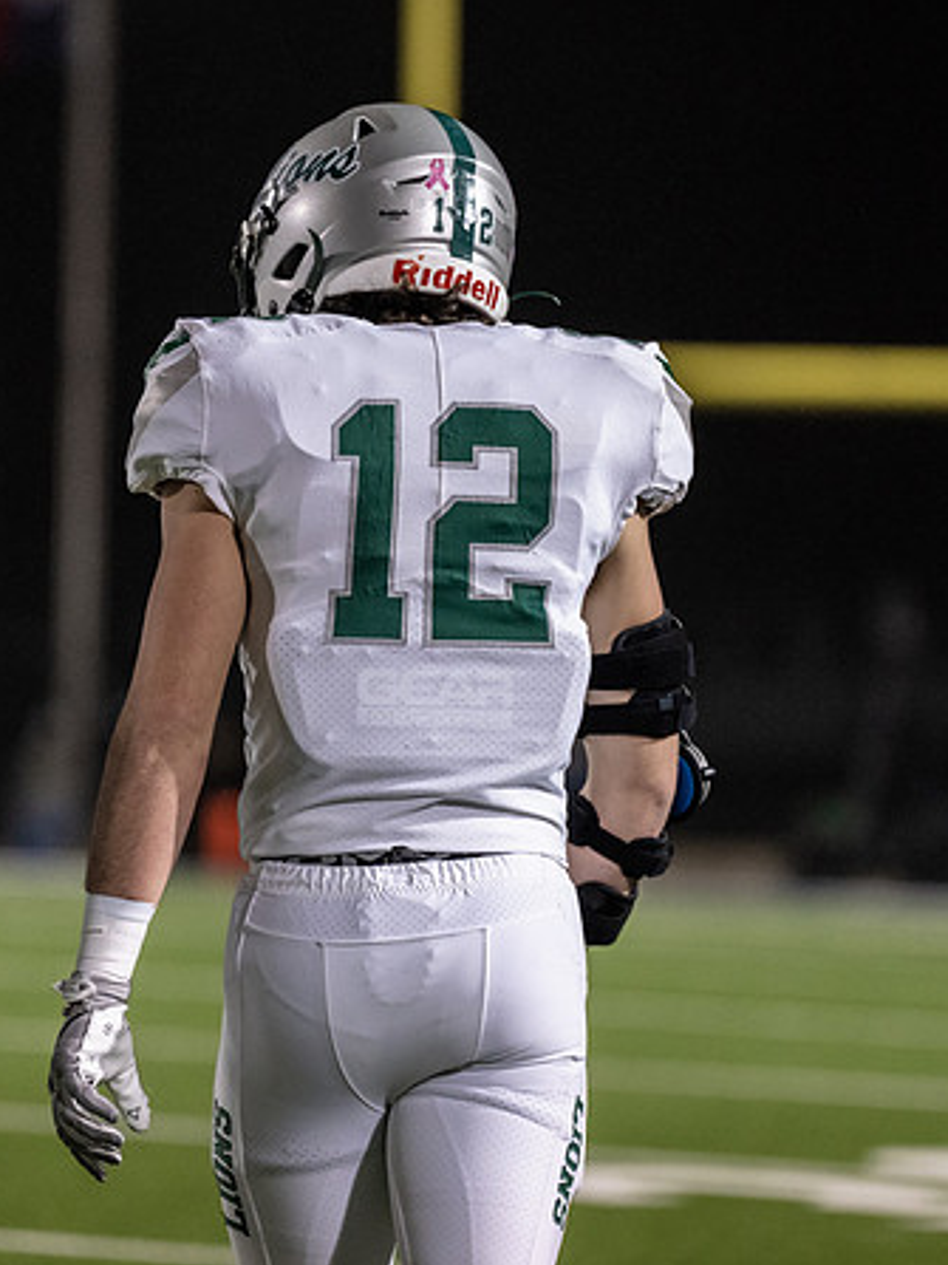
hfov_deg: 4.6
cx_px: 425
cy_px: 573
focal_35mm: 326
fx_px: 11910
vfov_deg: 6.1
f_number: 2.8
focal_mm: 200
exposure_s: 1/1250
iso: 3200
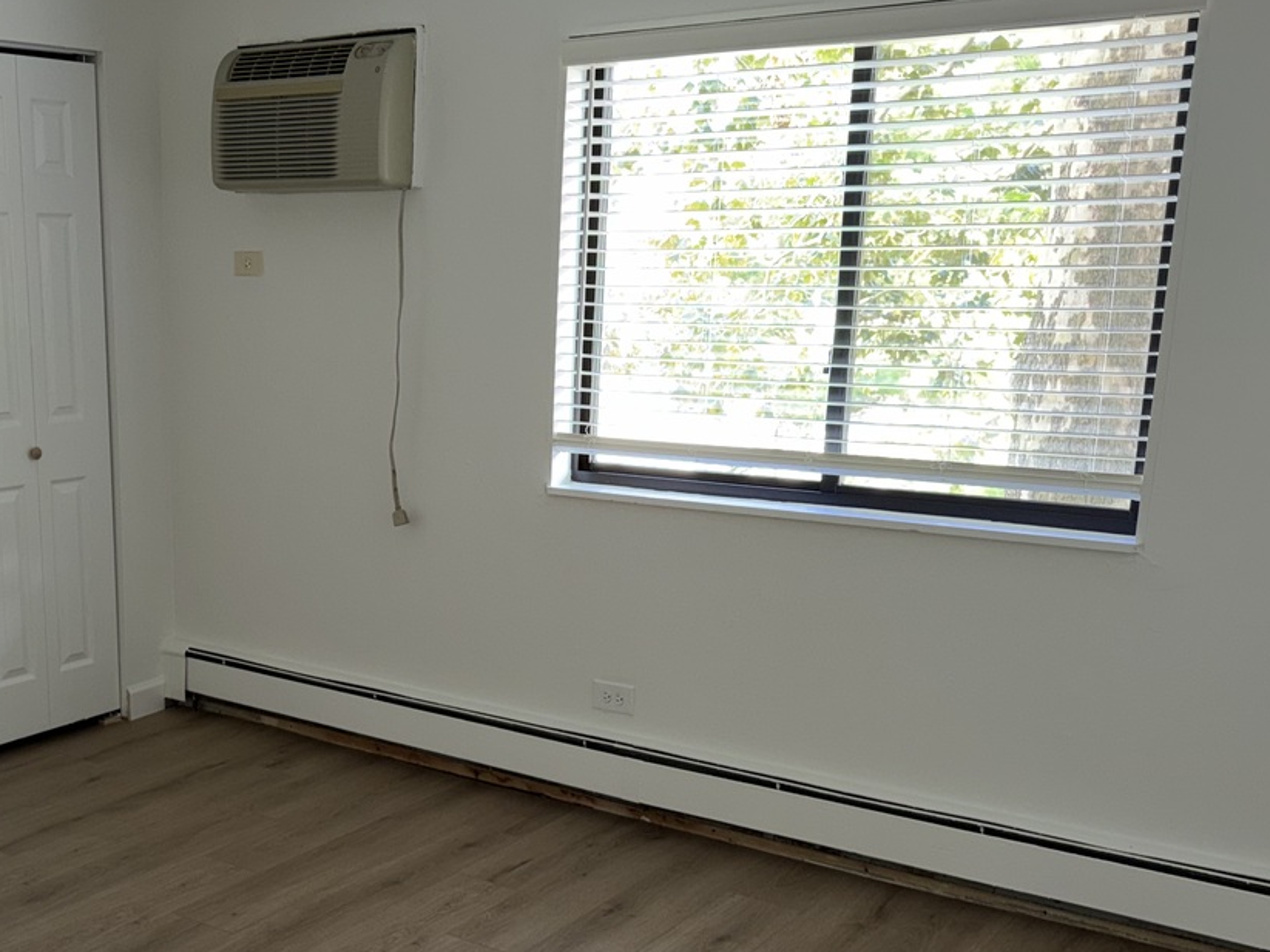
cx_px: 338
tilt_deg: -13.9
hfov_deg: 43.5
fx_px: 1541
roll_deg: +0.6
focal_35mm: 42
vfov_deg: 34.0
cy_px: 640
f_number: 1.78
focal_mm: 6.76
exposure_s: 1/39
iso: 80
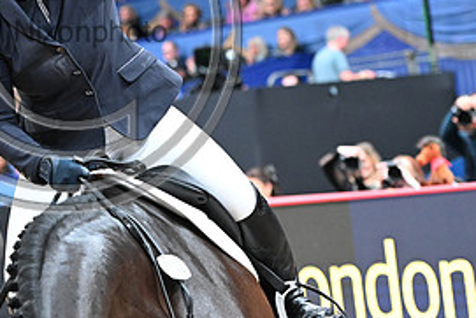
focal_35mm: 214
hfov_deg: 9.6
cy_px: 8
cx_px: 40
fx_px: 2831
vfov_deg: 6.4
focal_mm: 100
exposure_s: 1/800
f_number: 3.5
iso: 6400
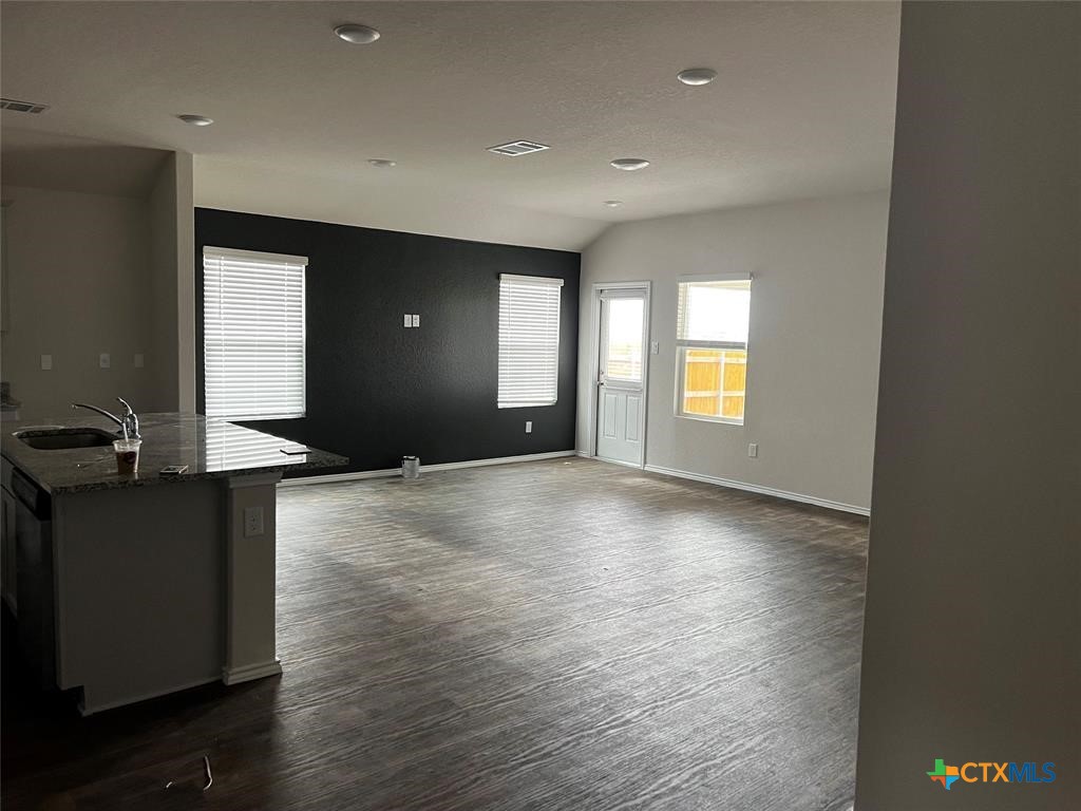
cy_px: 406
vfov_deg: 53.1
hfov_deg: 67.3
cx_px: 540
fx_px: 812
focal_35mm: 26
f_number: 1.5
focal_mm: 5.7
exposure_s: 1/74
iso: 125
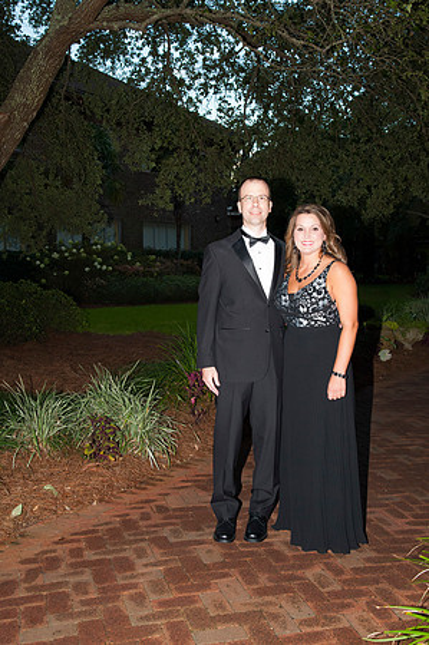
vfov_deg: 44.5
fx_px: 788
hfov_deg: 30.4
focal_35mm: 44
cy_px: 322
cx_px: 214
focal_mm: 44
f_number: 9
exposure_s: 1/160
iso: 2000
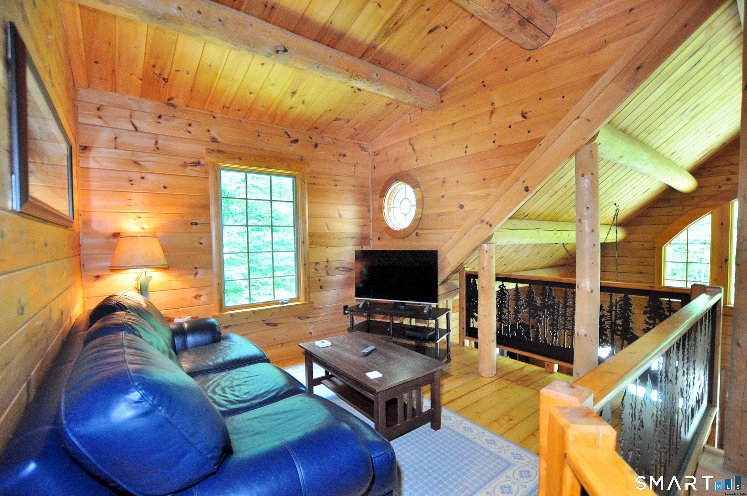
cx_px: 374
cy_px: 248
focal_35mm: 15
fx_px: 311
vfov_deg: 77.2
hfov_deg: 100.5
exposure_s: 1/100
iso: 2500
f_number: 3.5
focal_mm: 10
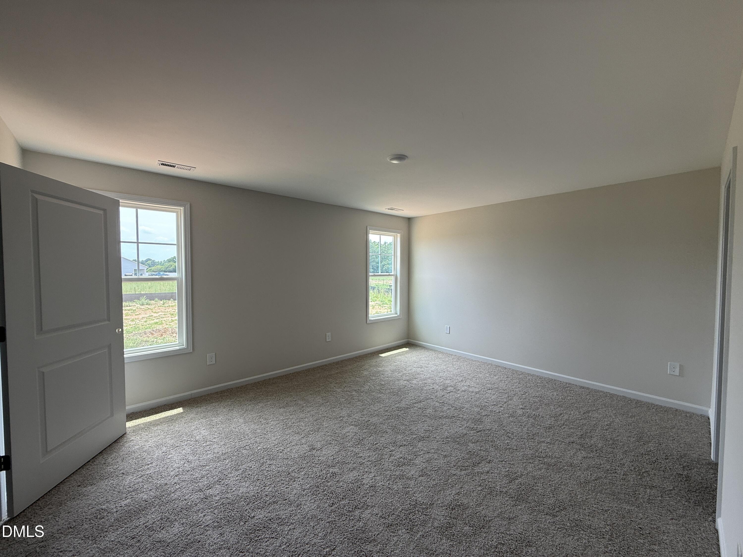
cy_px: 278
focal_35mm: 14
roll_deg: +0.0
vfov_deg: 85.7
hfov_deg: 102.1
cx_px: 372
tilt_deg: -0.3
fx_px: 300
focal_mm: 2.22
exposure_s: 1/105
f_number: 2.2
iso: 40
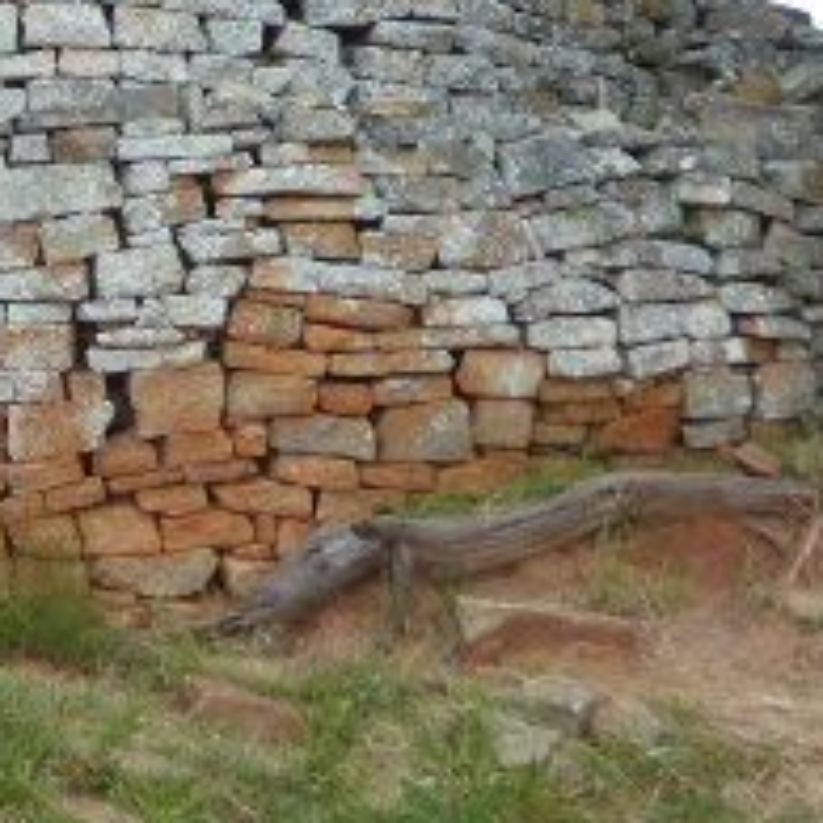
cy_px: -181
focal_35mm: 113
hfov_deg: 14.5
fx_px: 3040
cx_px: -367
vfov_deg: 14.9
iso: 80
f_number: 3.7
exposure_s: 1/160
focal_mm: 6.7
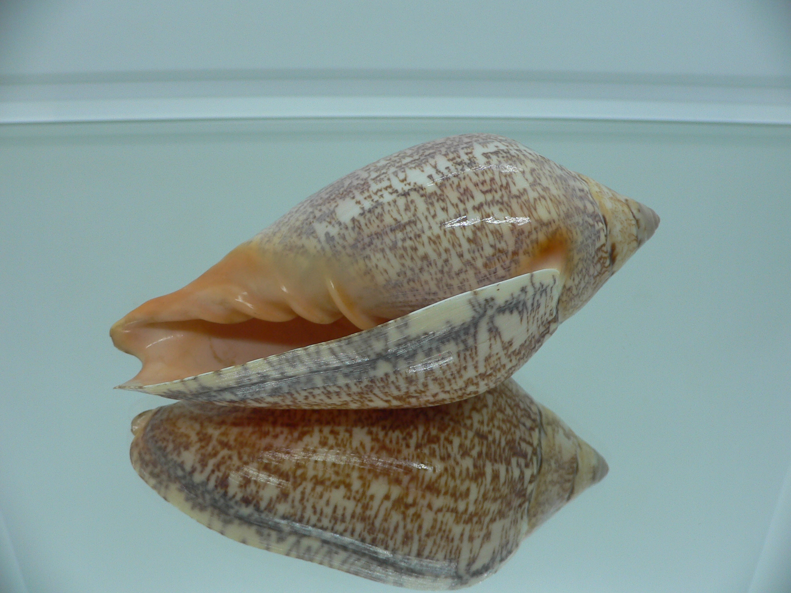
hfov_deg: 52.6
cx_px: 396
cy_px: 296
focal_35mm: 35
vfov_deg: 40.7
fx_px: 800
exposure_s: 1/60
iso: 80
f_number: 2.8
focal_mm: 4.6
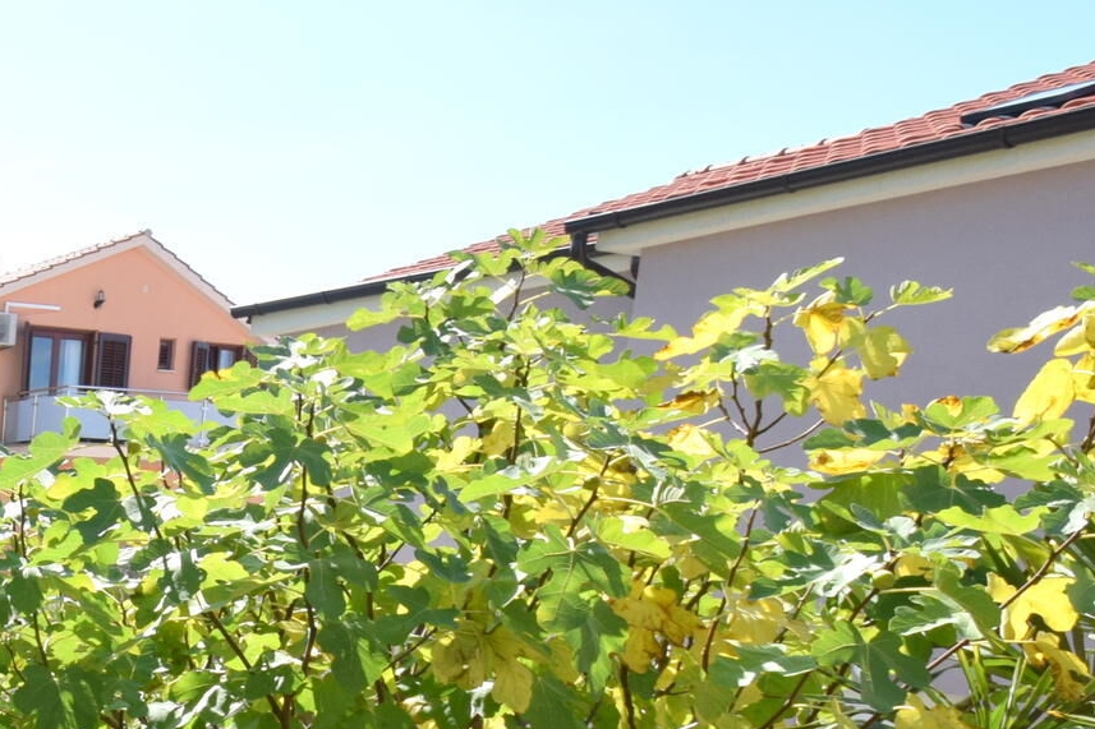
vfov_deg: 29.0
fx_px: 1277
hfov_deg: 32.2
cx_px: -395
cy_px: 794
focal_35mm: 42
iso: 200
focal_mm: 10
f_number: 8
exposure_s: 1/250
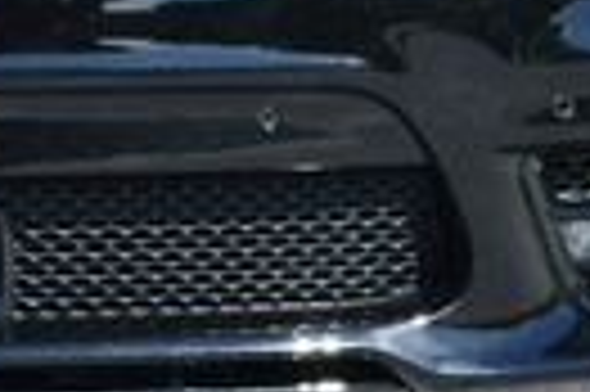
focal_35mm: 392
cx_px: -68
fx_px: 6416
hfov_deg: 5.2
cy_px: -189
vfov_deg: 3.5
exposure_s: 1/250
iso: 200
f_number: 8
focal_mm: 40
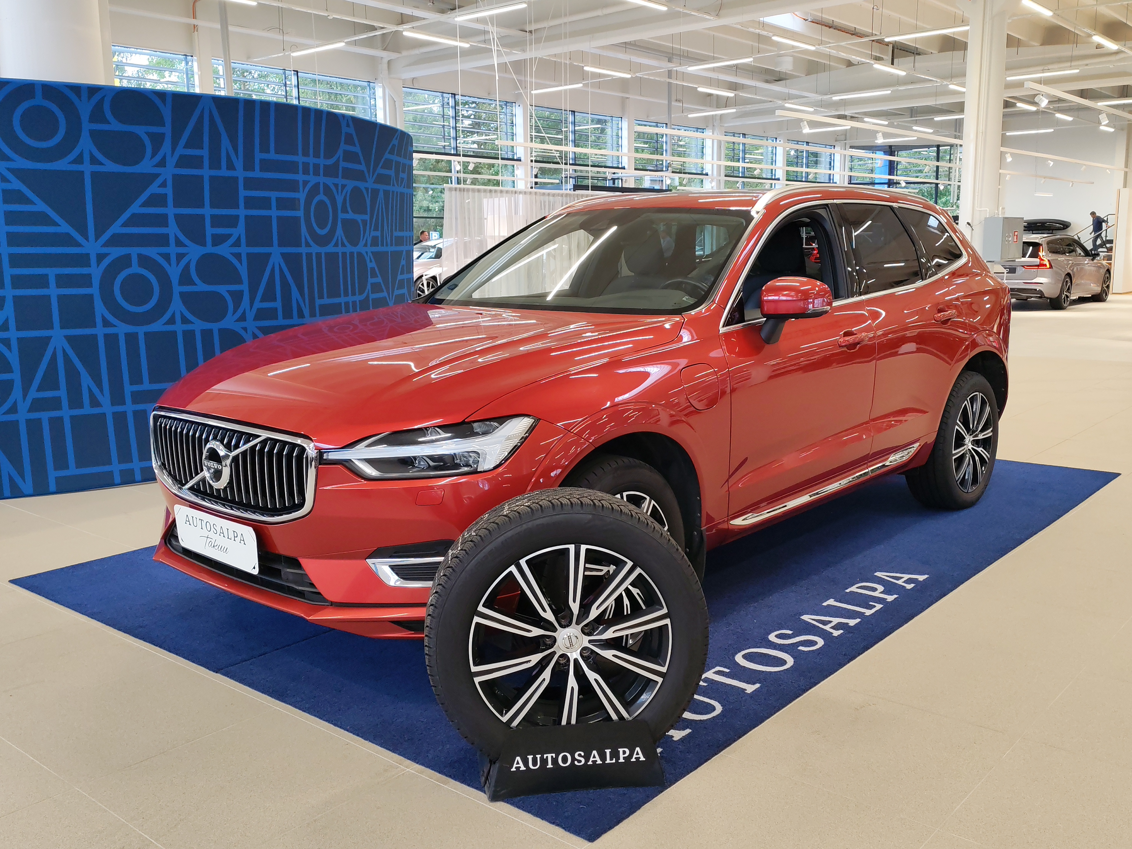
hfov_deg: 55.4
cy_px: 424
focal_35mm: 33
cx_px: 566
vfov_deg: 42.9
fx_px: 1079
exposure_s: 1/100
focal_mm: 6.12
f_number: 1.9
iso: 320
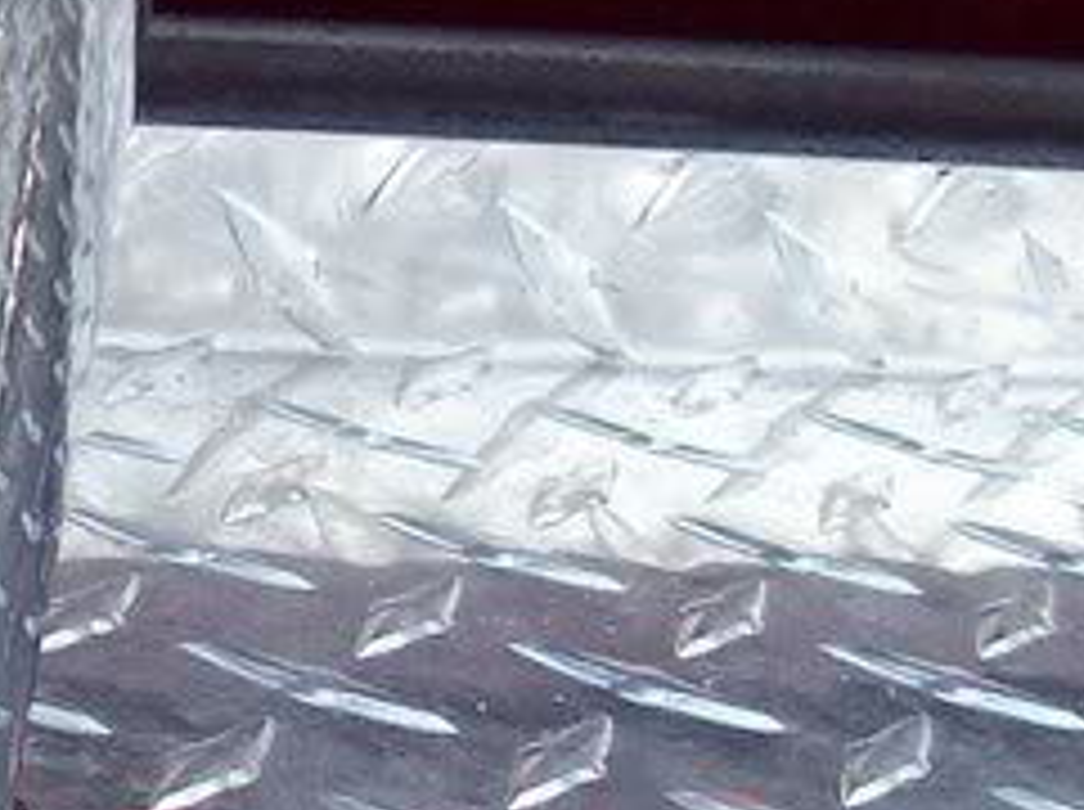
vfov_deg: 9.7
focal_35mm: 153
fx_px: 4784
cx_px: -387
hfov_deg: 12.5
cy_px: 614
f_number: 2.7
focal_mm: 6
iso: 80
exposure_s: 1/343
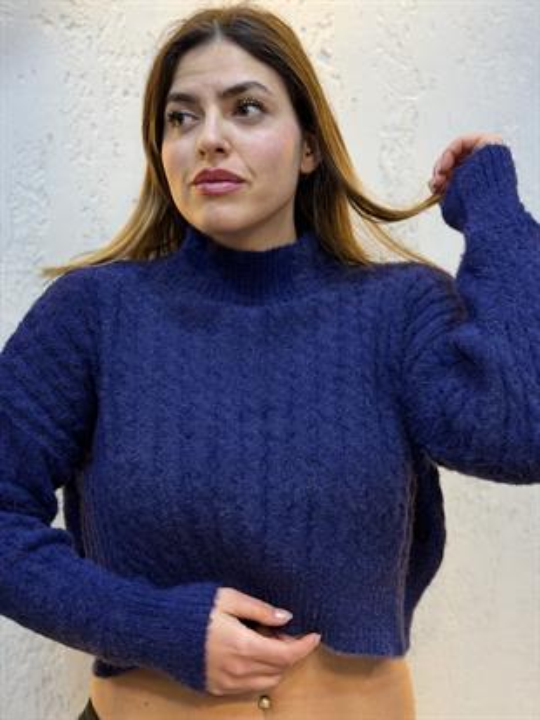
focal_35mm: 48
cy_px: 360
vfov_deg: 39.6
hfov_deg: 30.3
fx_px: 998
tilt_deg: -6.4
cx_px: 270
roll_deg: +1.7
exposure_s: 1/50
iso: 50
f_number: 1.78
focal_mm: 6.76
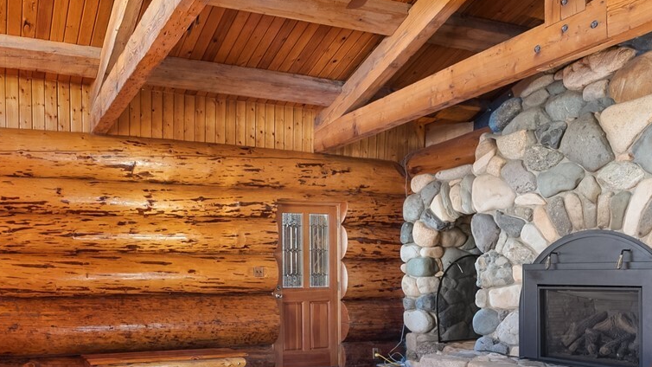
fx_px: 570
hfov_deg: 58.3
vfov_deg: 35.0
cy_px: 269
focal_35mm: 33
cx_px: 224
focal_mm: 14
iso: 200
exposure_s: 1/20
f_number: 2.8
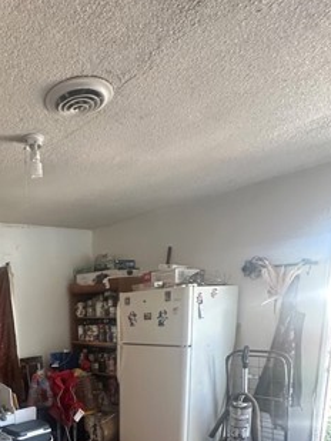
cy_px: 391
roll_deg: +2.7
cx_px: 21
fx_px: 369
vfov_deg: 54.3
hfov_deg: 43.3
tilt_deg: -9.9
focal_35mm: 29
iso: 320
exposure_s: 1/60
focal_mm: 2.22
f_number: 2.2
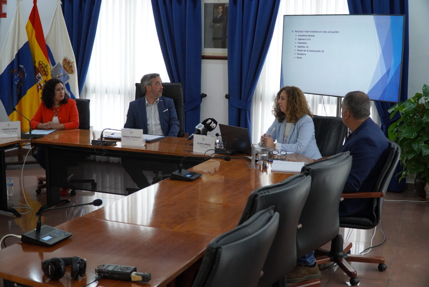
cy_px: 144
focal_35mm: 42
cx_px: 214
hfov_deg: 46.4
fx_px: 501
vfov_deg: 31.9
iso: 1250
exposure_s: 1/160
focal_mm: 28
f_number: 4
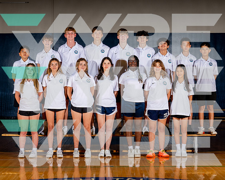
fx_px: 693
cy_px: 85
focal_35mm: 104
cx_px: 103
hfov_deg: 18.4
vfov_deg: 14.8
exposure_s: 1/250
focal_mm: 82
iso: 400
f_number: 7.1
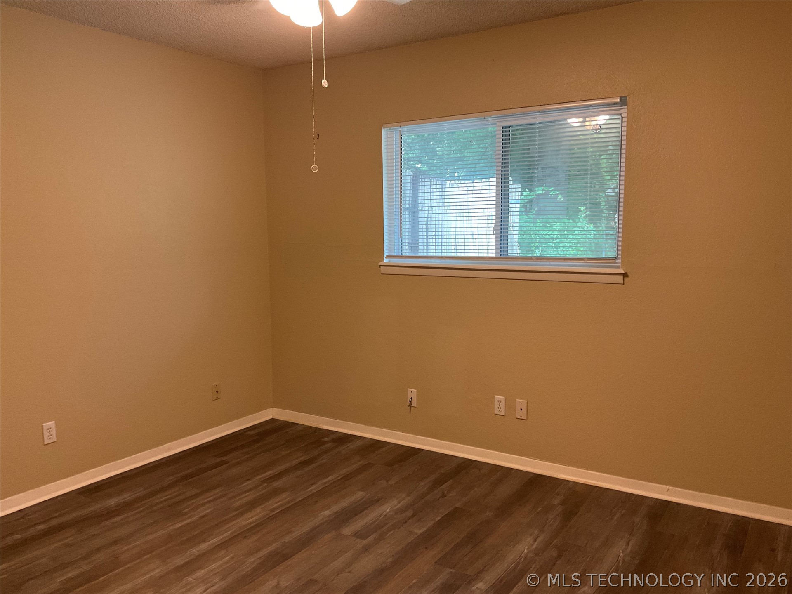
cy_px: 297
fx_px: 664
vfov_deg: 48.2
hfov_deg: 61.7
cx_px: 396
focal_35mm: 29
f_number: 1.8
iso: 125
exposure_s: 1/60
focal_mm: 3
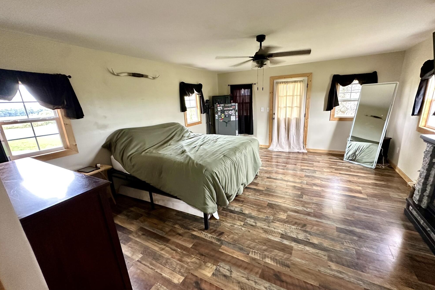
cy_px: 149
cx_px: 222
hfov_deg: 100.4
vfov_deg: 77.3
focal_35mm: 15
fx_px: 181
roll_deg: +2.7
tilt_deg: -14.8
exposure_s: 1/60
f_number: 2.2
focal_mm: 2.22
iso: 400
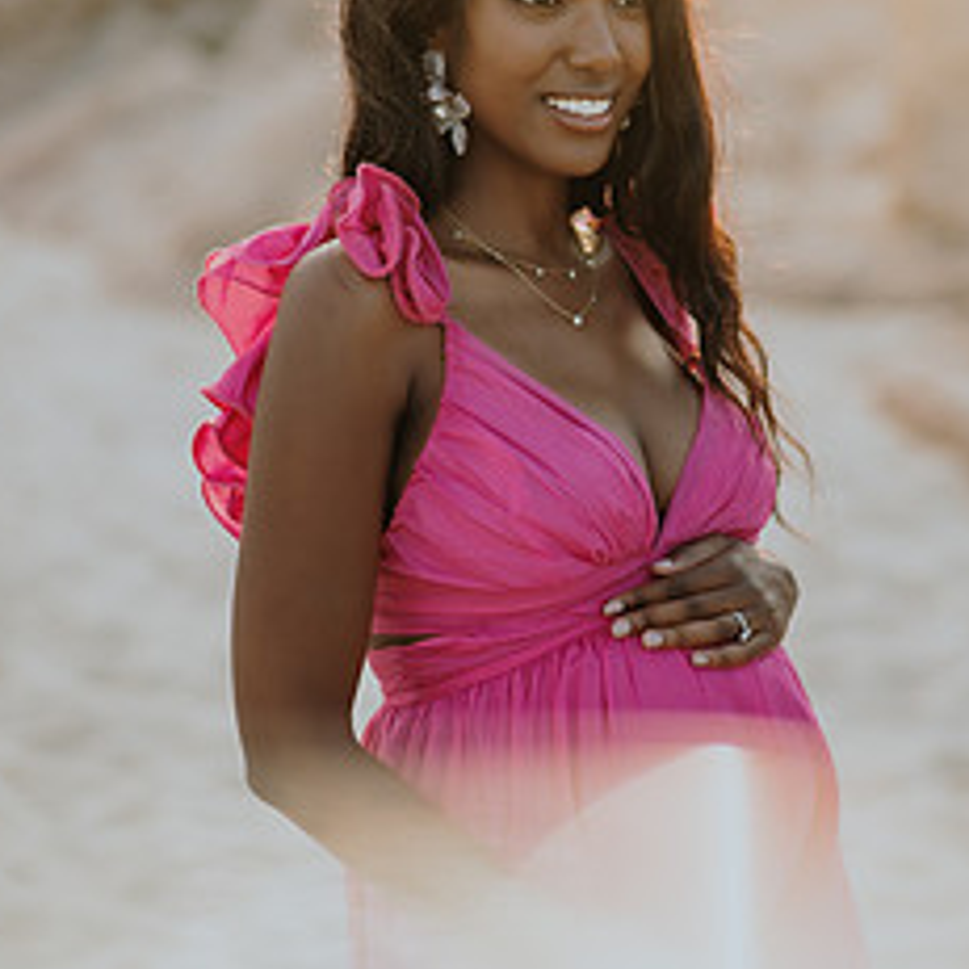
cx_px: 600
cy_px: 302
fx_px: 3040
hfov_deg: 18.1
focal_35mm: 96
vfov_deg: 18.0
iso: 100
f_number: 1.8
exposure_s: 1/800
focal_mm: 58
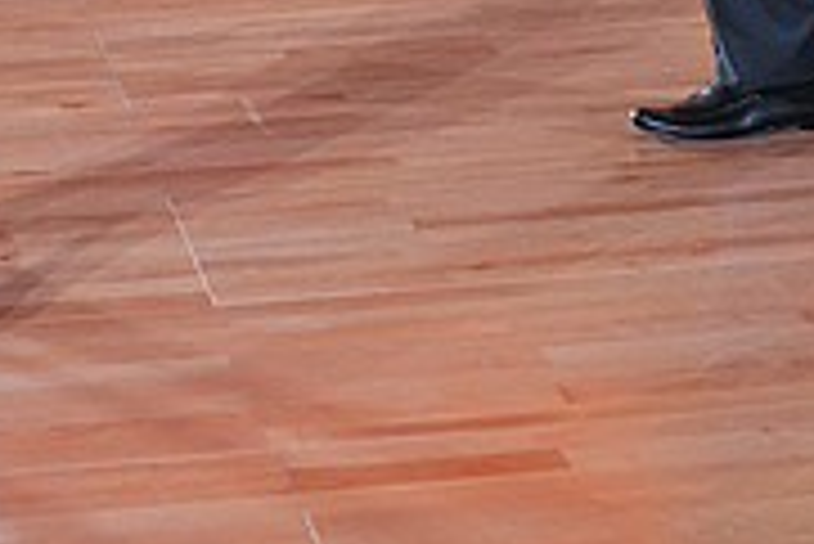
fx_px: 3123
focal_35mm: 138
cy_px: -580
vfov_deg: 9.3
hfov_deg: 14.8
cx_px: 272
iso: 5000
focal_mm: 43
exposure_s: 1/400
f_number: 5
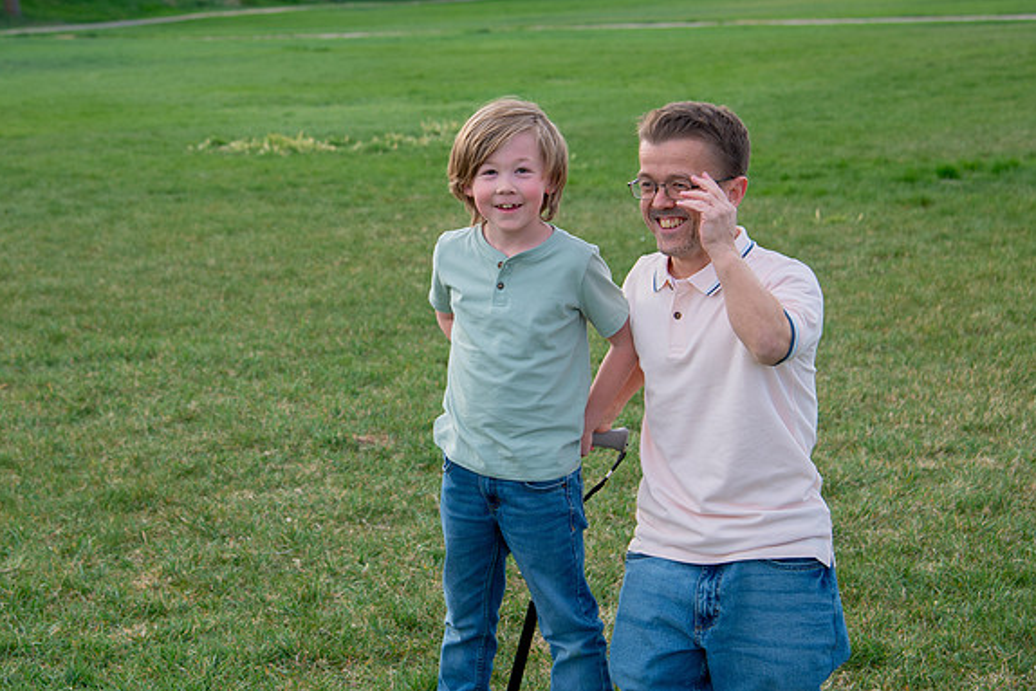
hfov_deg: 27.6
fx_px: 2101
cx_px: 375
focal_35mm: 73
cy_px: 235
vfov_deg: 18.6
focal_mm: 55
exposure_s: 1/320
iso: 200
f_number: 5
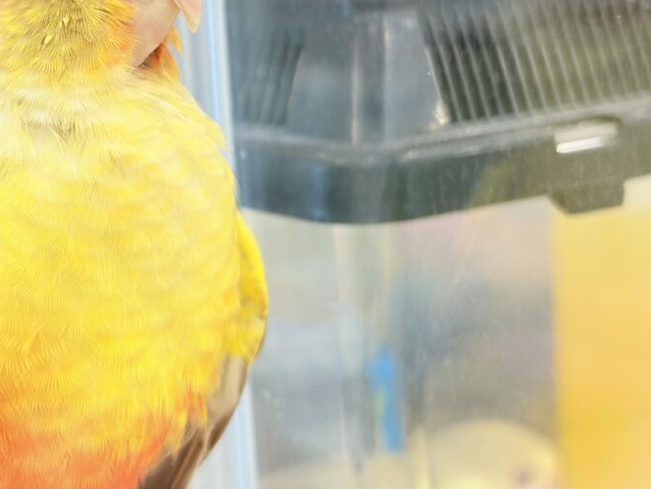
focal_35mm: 94
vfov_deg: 15.7
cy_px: 134
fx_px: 1768
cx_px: 74
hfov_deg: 20.5
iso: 64
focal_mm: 5.96
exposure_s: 1/50
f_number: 1.6
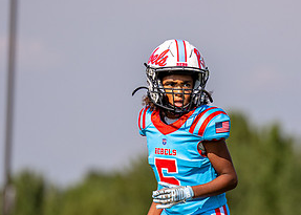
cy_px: 178
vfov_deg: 3.0
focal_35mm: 485
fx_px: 4146
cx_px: 216
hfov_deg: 4.2
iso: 125
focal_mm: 200
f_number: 2.8
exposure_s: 1/4000
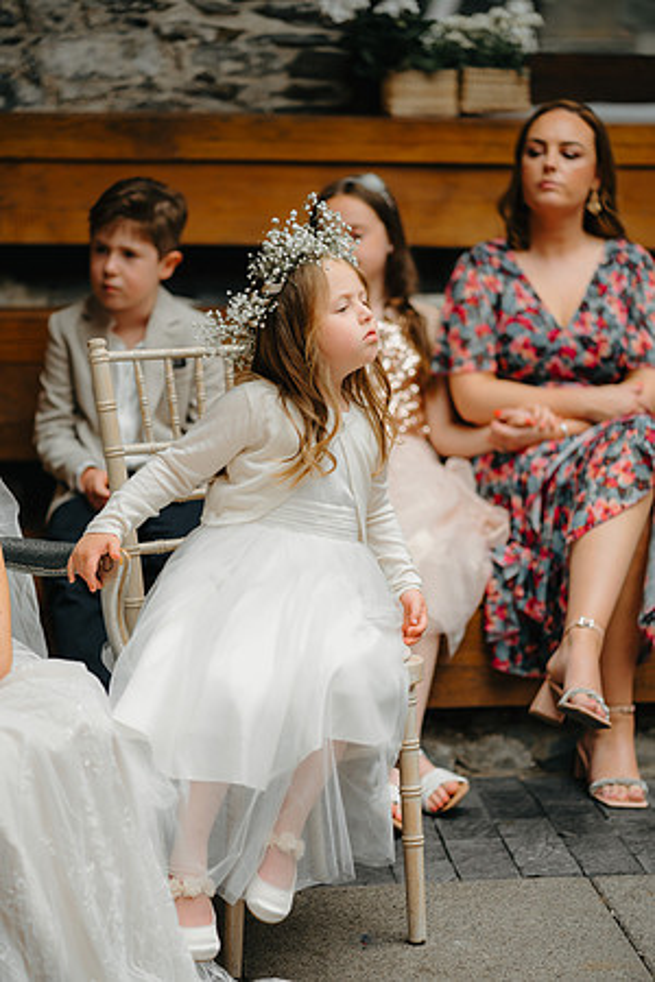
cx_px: 328
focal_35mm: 85
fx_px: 2320
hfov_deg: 16.1
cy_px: 491
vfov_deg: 23.9
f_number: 2
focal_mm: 85
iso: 100
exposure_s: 1/500
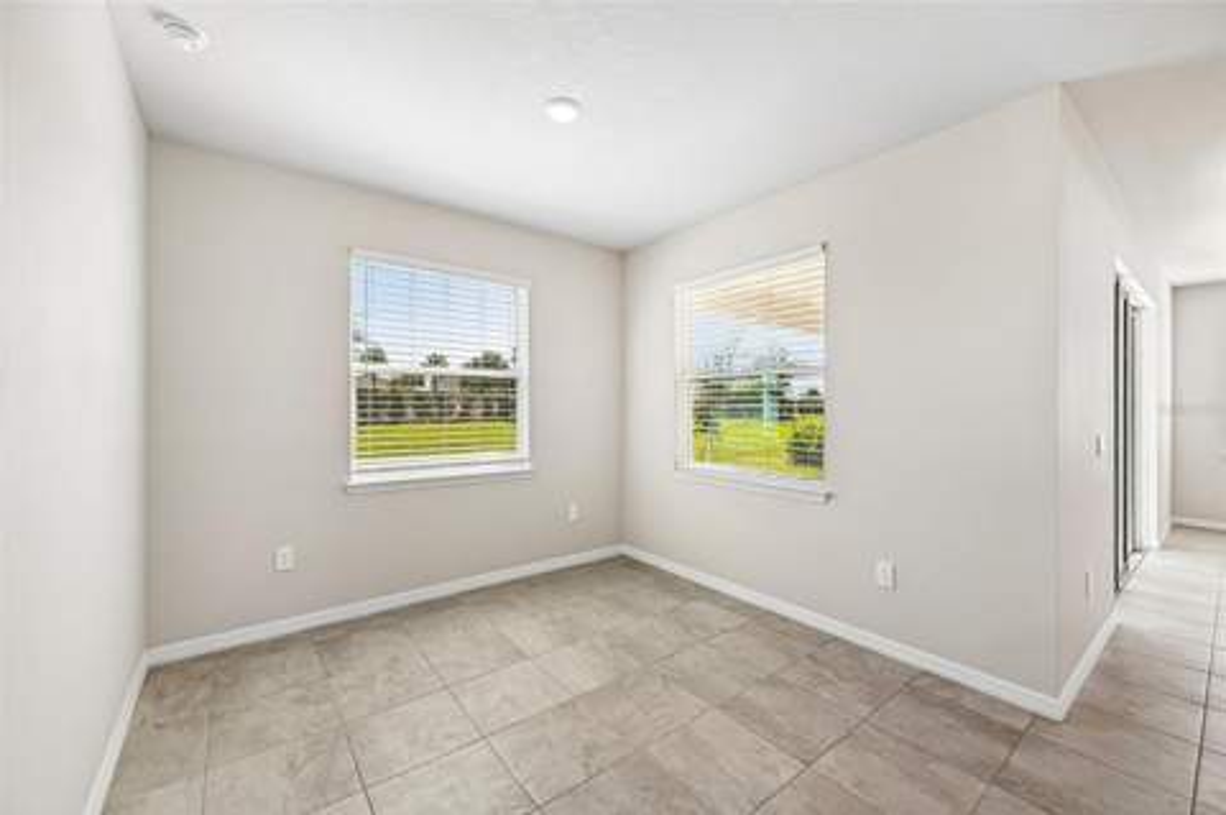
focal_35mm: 14
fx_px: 476
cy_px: 408
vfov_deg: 81.1
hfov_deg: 104.3
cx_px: 613
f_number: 8
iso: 400
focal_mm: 14
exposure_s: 1/200
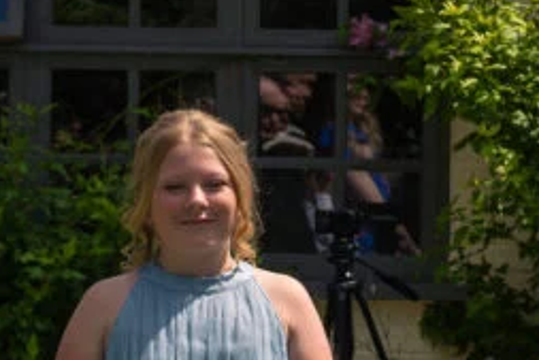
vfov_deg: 2.7
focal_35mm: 506
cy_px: 698
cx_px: 83
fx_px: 7580
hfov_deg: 4.1
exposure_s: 1/200
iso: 125
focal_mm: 75
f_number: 10
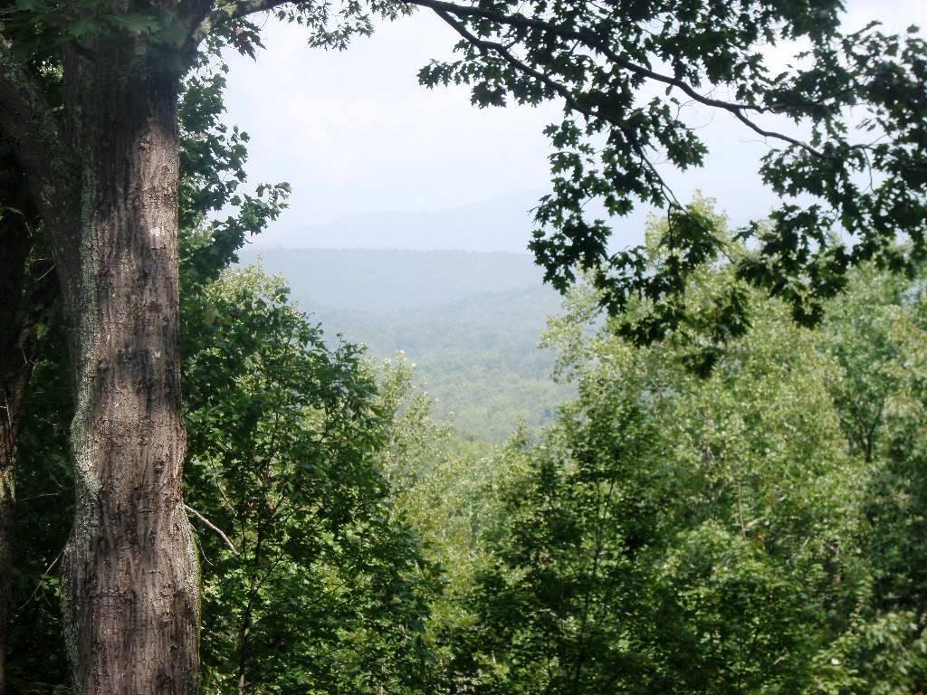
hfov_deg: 19.6
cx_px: 464
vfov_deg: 14.8
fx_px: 2678
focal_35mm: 100
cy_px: 348
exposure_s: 1/180
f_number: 5.4
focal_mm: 17.9
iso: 80
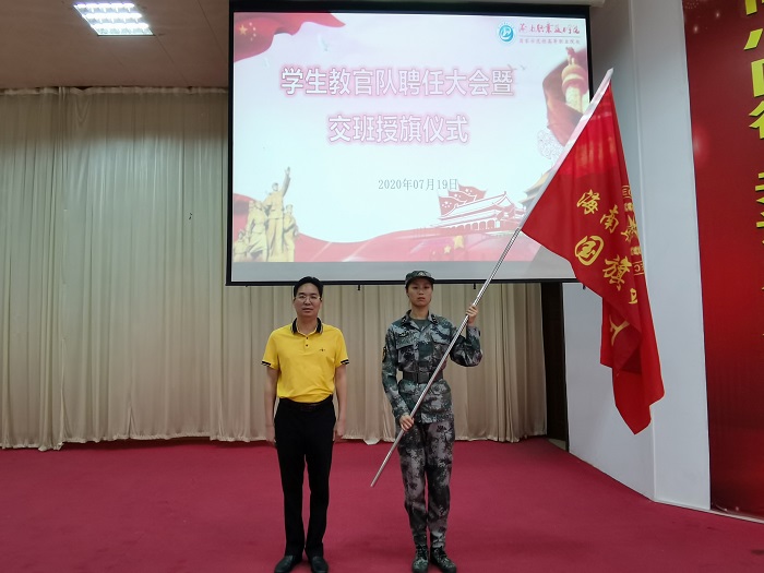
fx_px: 508
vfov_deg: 58.9
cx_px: 382
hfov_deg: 73.9
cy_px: 286
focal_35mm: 23
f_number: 2.2
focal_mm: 2.26
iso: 400
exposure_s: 1/33.3
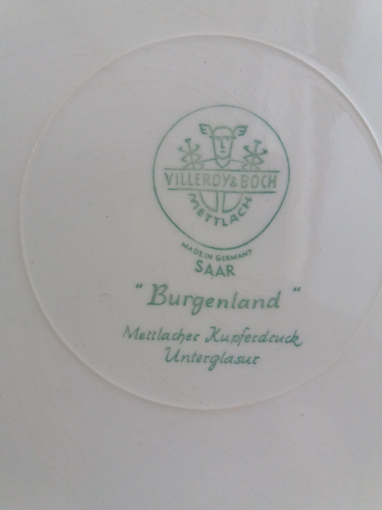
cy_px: 255
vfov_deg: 63.4
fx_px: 412
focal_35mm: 28
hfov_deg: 49.7
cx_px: 191
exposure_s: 1/100
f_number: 1.9
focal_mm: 3.7
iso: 200
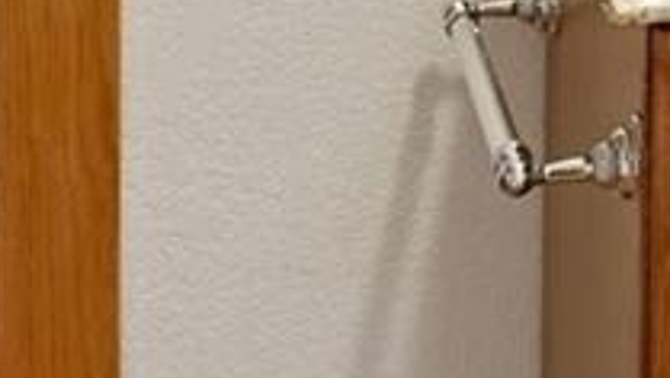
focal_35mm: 117
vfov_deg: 9.2
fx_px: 2077
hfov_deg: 14.1
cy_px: -567
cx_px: 1491
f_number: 8
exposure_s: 1/13
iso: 400
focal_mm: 14.6
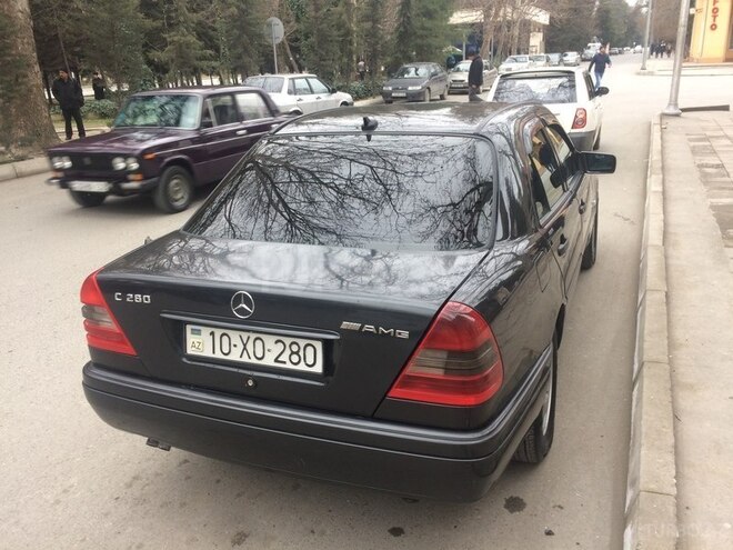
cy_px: 275
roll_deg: +0.1
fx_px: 614
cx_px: 366
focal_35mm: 29
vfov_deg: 48.2
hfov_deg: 61.7
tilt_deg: -19.2
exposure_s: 1/50
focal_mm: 4.15
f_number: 2.2
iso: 32
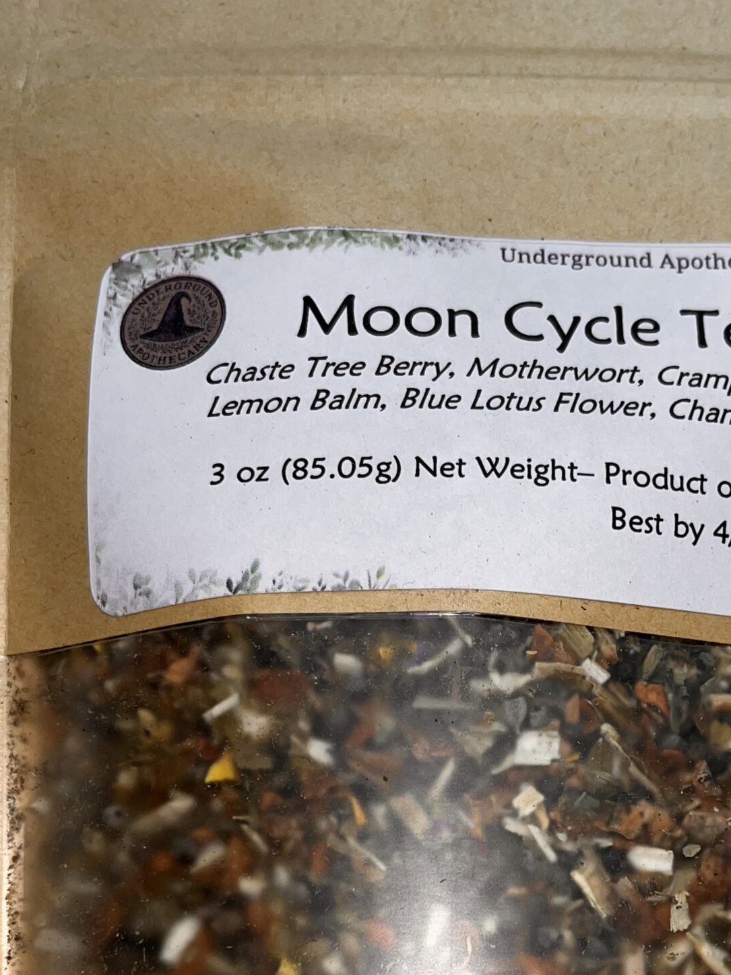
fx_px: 1295
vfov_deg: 39.9
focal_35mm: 46
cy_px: 751
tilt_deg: -87.3
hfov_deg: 31.2
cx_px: 493
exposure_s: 1/742
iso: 32
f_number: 1.6
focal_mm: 5.1
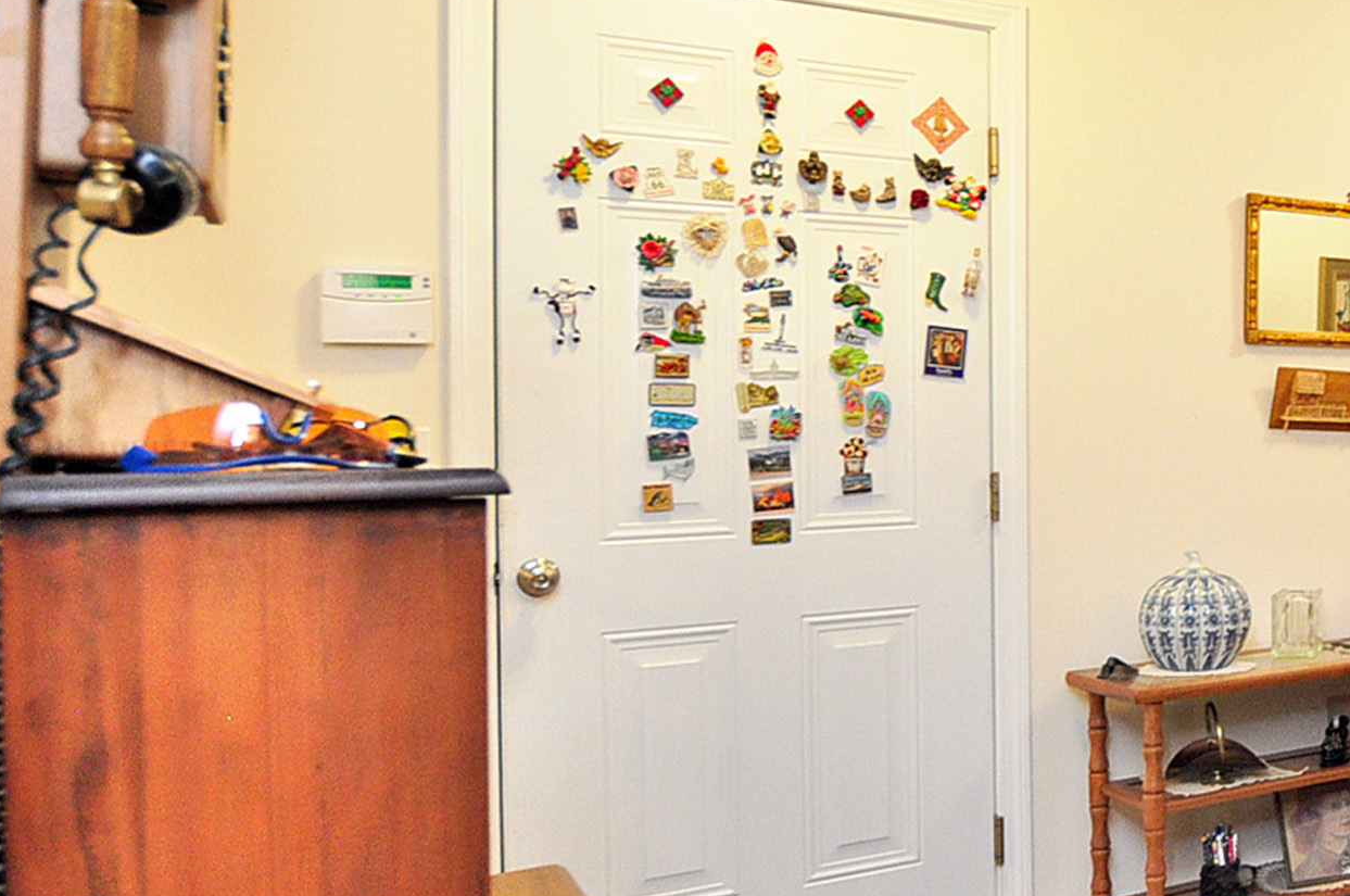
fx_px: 1311
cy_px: 440
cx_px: 1362
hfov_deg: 45.6
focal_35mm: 35
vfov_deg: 37.7
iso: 800
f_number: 4
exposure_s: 1/50
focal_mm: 10
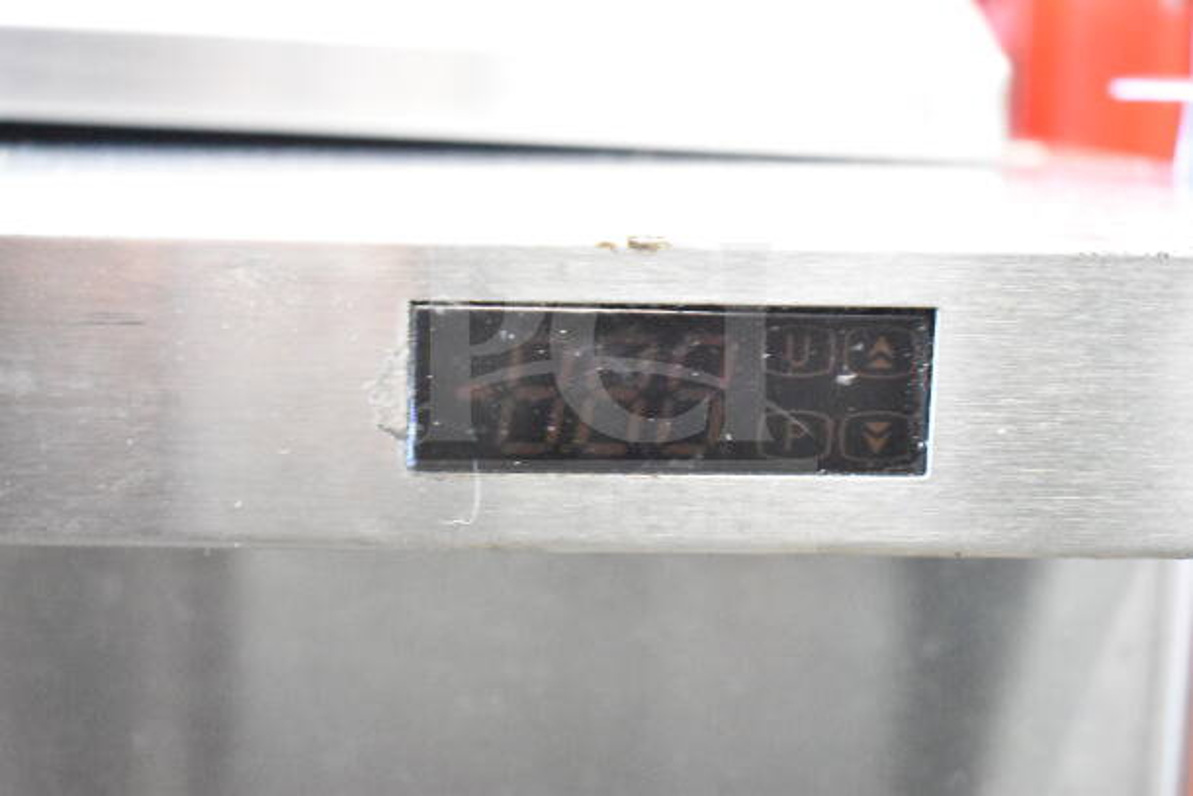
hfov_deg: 37.8
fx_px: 1740
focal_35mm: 52
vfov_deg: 25.8
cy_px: 398
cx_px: 596
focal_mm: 35
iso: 20000
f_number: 4.5
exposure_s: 1/60
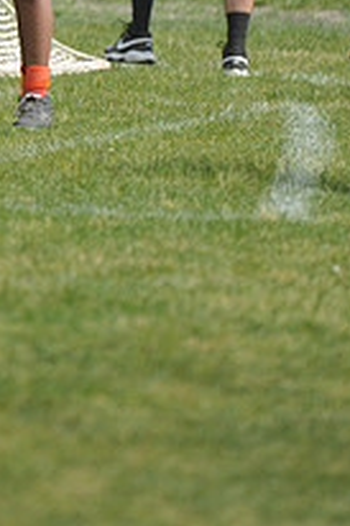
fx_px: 12737
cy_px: -179
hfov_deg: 1.6
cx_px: -64
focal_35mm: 872
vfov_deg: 2.4
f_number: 4
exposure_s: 1/4000
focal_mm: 310
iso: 640
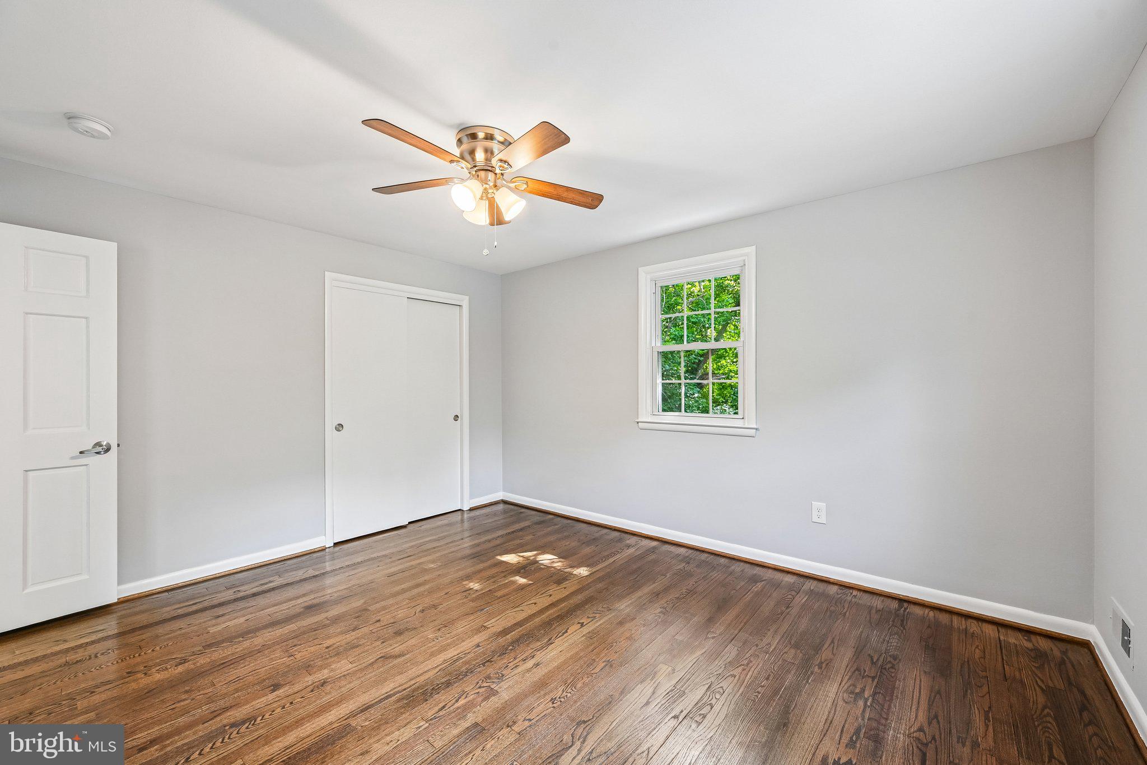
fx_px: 446
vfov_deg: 81.2
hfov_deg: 104.3
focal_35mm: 14
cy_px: 382
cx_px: 574
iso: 400
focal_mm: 14
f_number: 8
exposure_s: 1/13
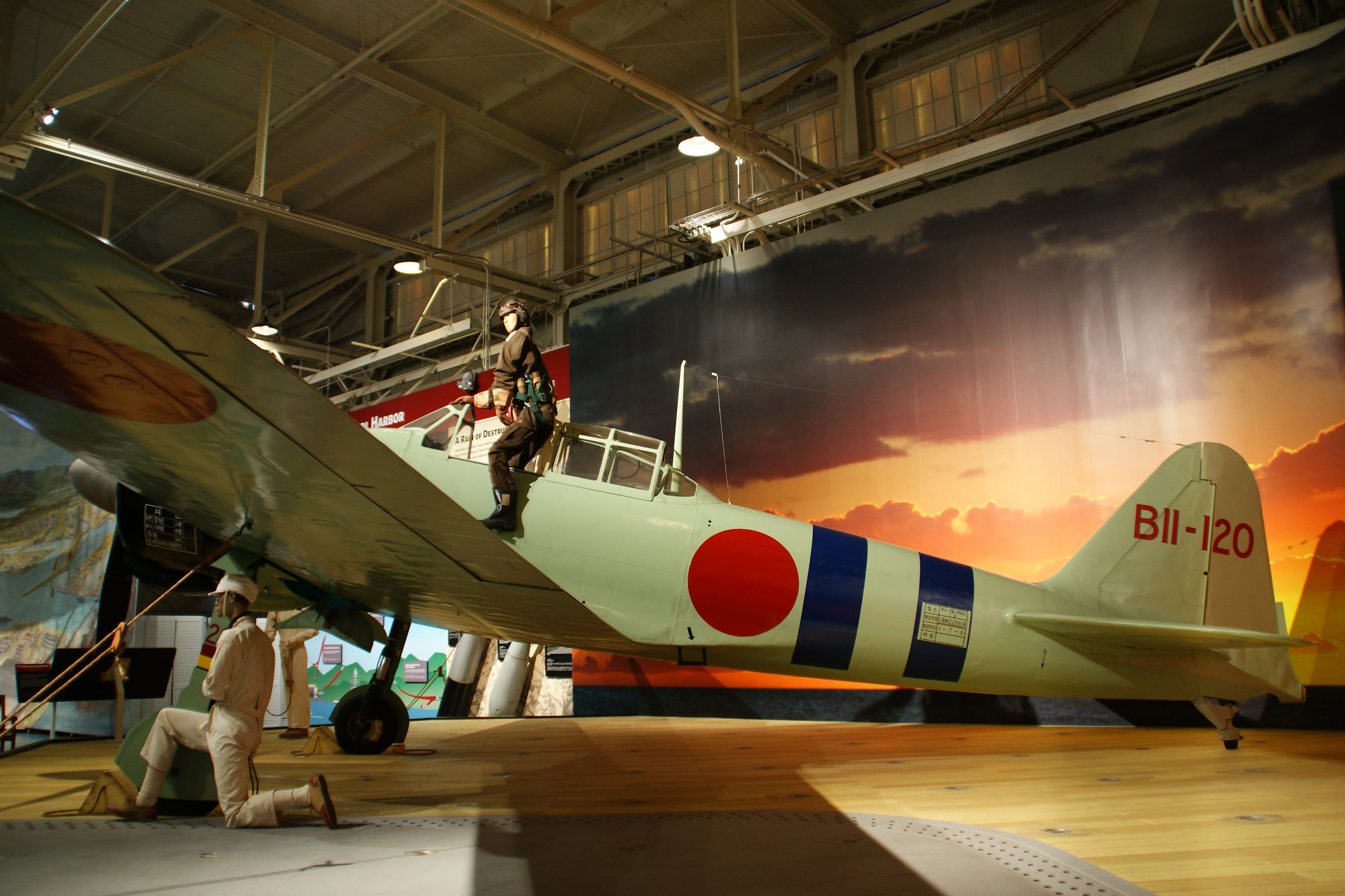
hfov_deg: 65.5
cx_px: 683
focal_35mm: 28
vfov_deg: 46.4
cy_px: 455
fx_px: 1046
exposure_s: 1/4
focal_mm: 18
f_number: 3.5
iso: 200
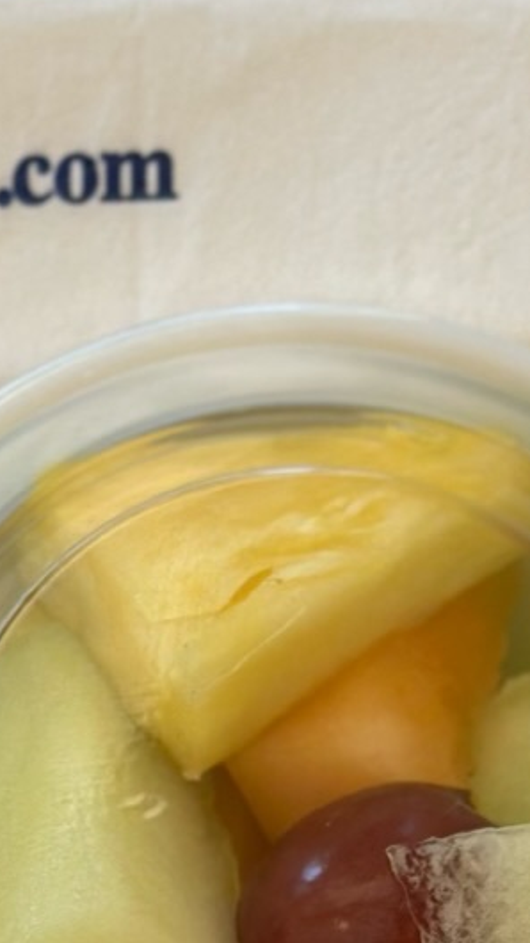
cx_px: -582
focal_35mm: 202
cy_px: 1261
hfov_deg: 5.8
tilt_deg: -84.7
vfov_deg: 10.4
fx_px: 5048
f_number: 1.78
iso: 80
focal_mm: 6.86
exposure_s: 1/189
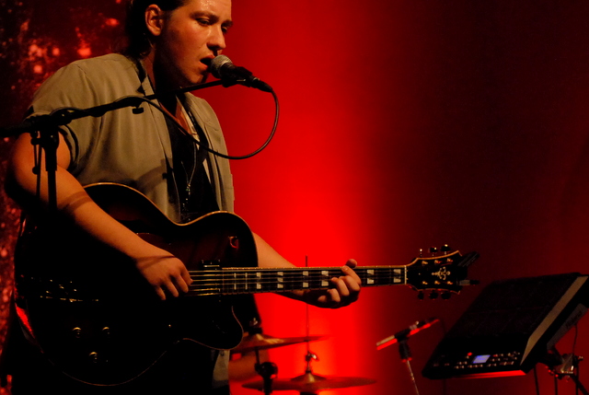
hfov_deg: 15.2
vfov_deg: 10.2
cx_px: 287
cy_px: 175
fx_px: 2212
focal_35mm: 135
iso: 1600
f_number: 2.8
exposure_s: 1/200
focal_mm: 80
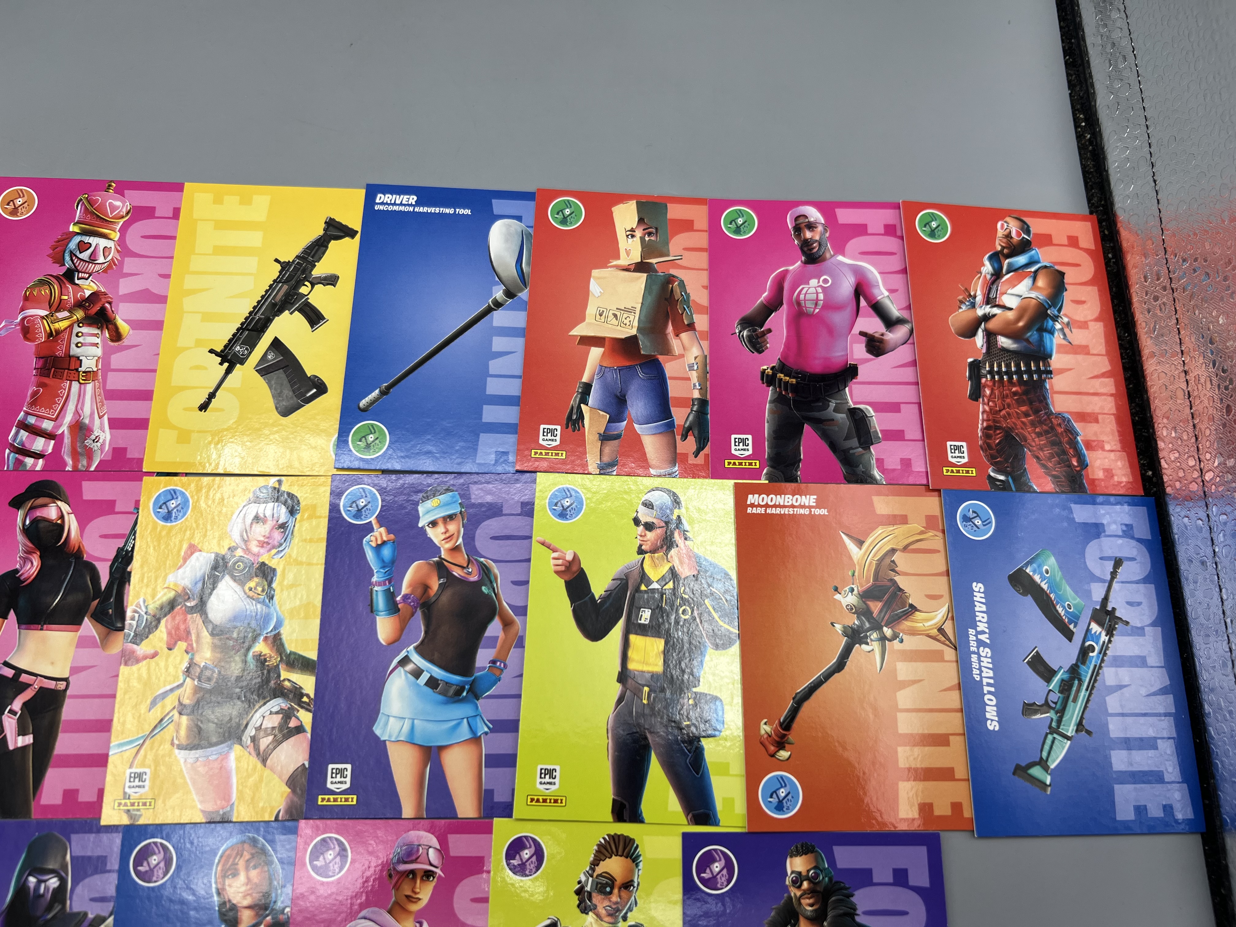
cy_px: 464
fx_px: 928
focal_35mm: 26
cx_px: 618
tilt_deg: -73.8
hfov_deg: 67.3
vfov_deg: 53.1
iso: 50
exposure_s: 1/880
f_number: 1.5
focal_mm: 5.7
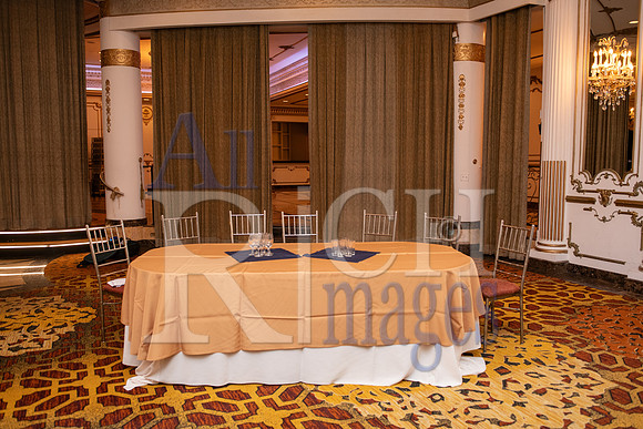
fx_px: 514
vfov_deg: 45.3
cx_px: 322
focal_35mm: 29
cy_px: 214
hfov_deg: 64.0
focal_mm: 27
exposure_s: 1/160
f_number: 4
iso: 1600
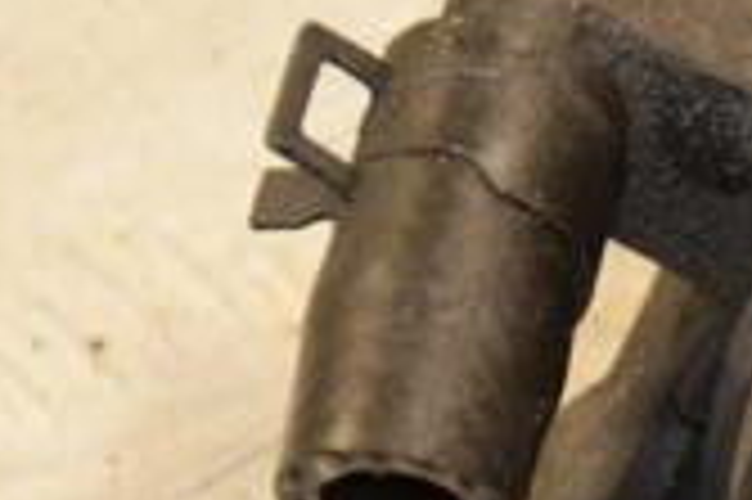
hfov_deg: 4.8
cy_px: 486
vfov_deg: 3.2
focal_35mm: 431
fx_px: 8994
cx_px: 1022
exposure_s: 1/100
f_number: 5.3
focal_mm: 80
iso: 800
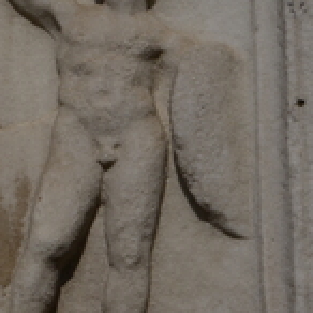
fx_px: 2813
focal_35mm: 275
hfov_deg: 6.4
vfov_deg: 6.4
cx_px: 94
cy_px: 206
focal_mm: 78
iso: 320
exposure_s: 1/2500
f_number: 13
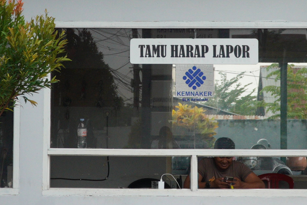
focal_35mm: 101
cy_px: 50
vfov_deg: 13.6
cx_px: 153
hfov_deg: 20.3
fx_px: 858
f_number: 4
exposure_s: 1/2500
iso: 640
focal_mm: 21
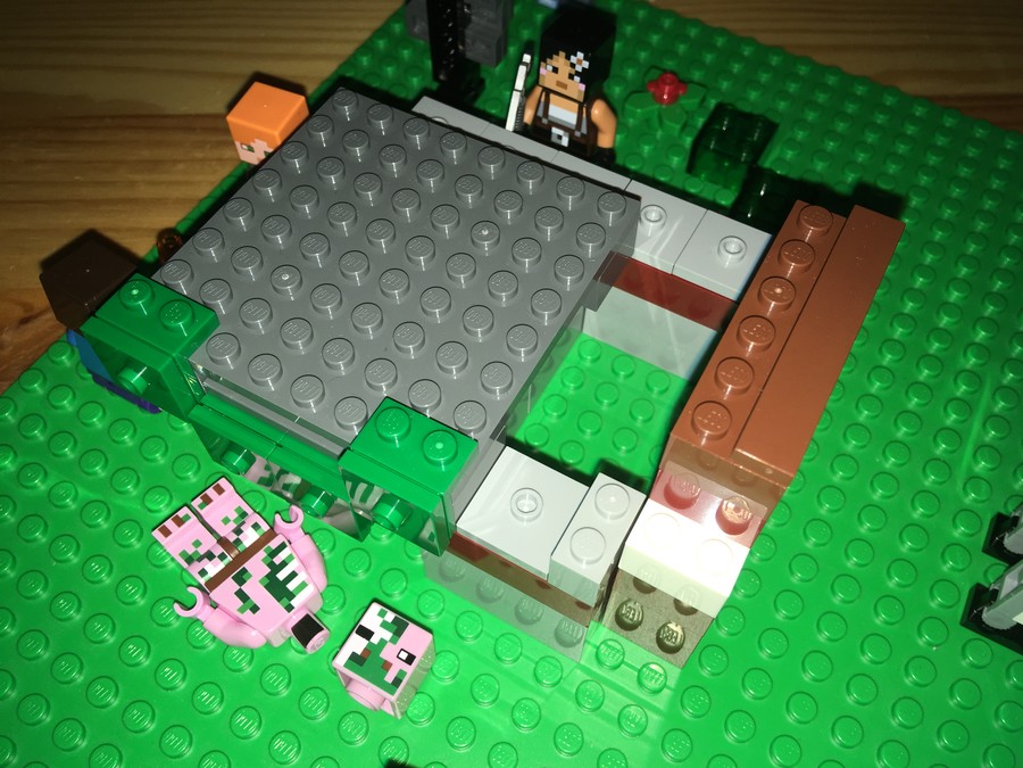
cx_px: 512
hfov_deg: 61.7
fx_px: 857
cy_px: 384
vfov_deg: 48.2
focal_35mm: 29
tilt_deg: -58.4
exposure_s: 1/108
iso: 25
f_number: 2.2
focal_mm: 4.15
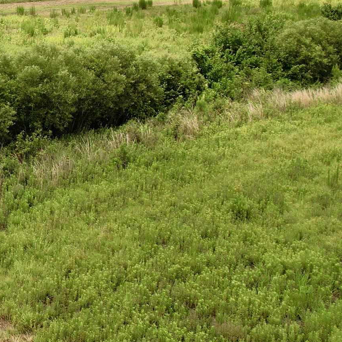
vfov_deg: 25.2
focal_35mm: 67
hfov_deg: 21.7
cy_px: 57
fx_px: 749
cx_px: -161
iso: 100
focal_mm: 8.38
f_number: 2.8
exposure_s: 1/2500
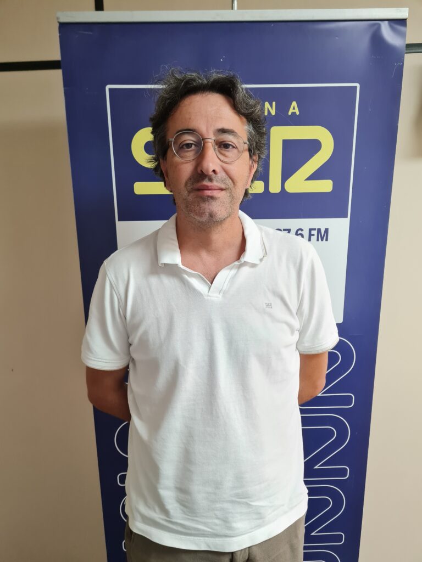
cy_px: 281
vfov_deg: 67.3
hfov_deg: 53.1
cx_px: 211
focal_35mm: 26
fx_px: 423
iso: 320
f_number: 1.8
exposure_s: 1/100
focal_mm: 5.4
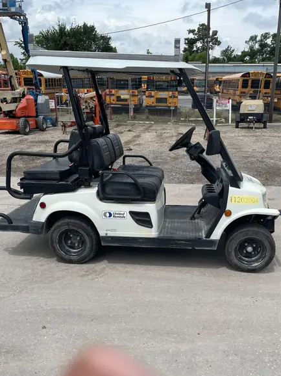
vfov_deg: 54.9
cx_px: 147
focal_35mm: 33
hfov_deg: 42.9
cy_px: 228
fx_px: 357
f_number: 1.6
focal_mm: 4.2
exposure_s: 1/4651
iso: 32
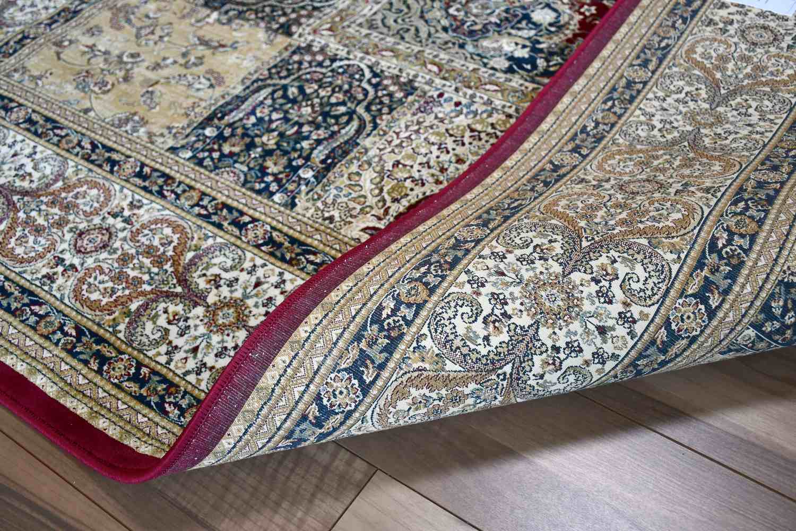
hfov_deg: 53.1
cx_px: 398
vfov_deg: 36.9
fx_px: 796
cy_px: 266
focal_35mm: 36
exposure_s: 1/200
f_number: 3.8
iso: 800
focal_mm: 24
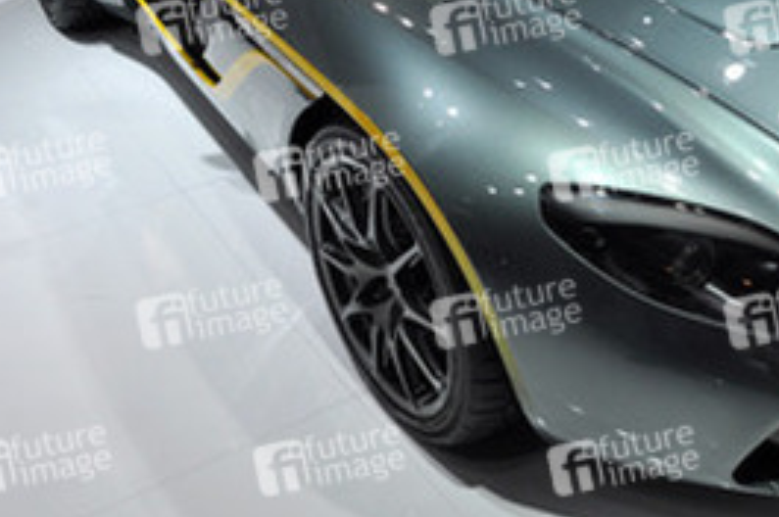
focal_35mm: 46
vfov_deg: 28.5
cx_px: 545
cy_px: 94
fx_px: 994
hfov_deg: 42.0
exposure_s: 1/125
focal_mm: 18
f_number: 6.3
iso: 640
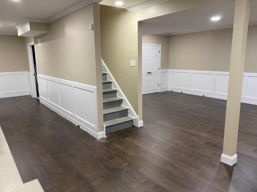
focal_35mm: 26
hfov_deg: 67.3
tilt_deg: -10.4
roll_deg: +0.4
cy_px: 96
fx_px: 193
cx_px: 128
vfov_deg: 53.1
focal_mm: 4.25
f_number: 1.8
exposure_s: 1/60
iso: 320
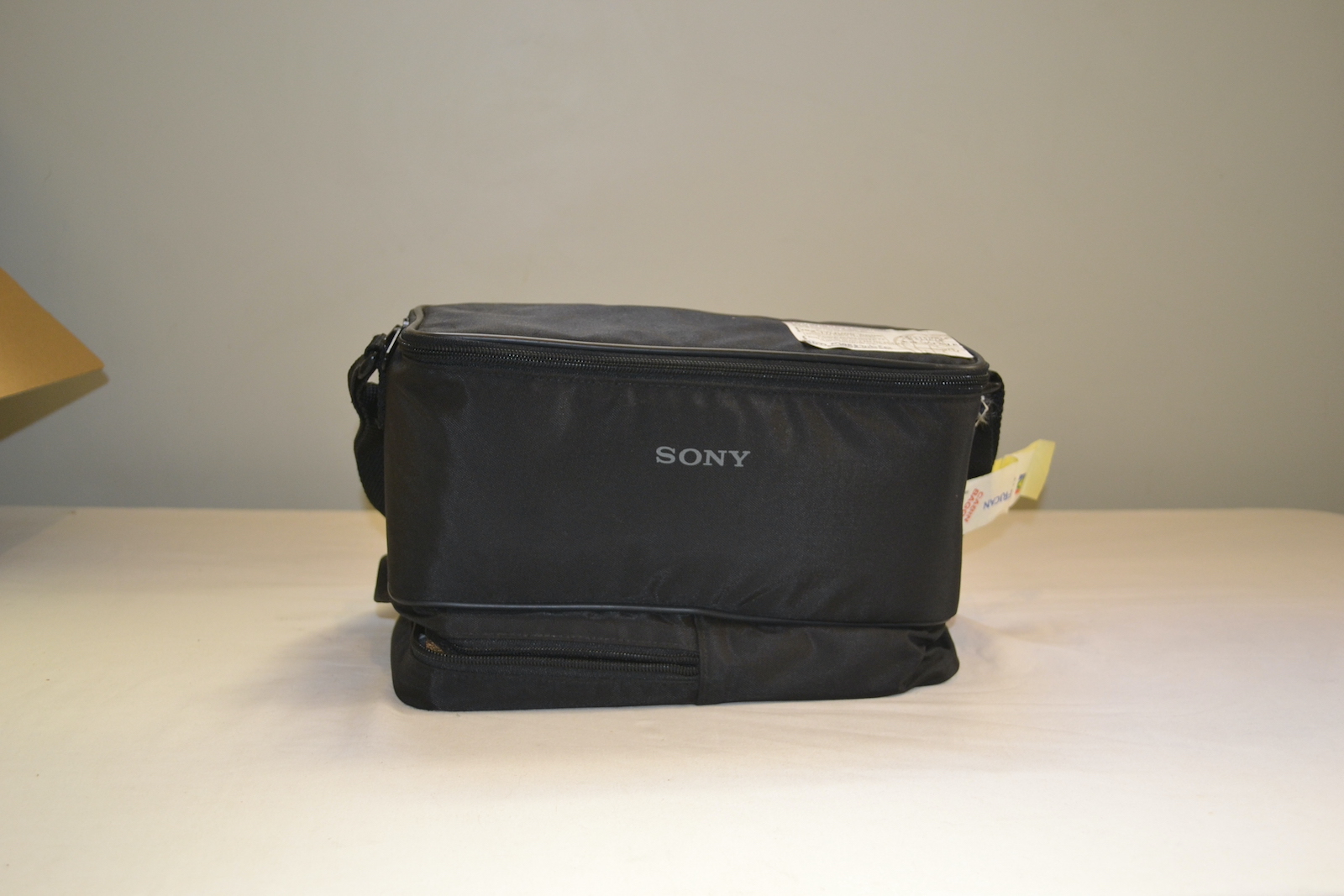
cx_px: 672
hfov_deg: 49.5
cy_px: 448
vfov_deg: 34.2
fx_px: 1456
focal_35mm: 39
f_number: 4.2
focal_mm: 26
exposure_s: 1/60
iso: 720
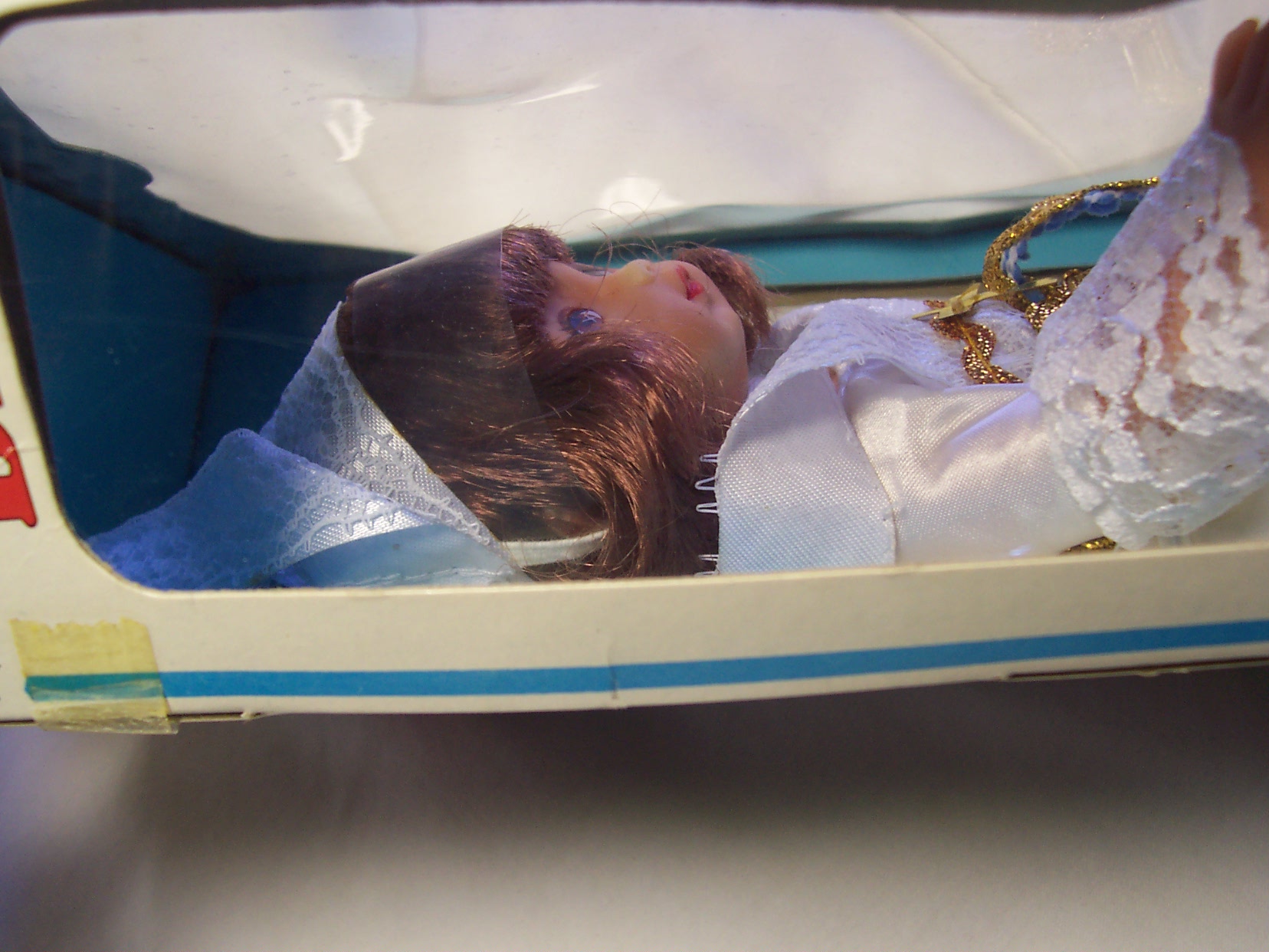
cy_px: 476
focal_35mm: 37
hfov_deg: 50.1
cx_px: 634
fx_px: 1356
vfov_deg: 38.7
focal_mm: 5.6
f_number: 2.8
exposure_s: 1/30
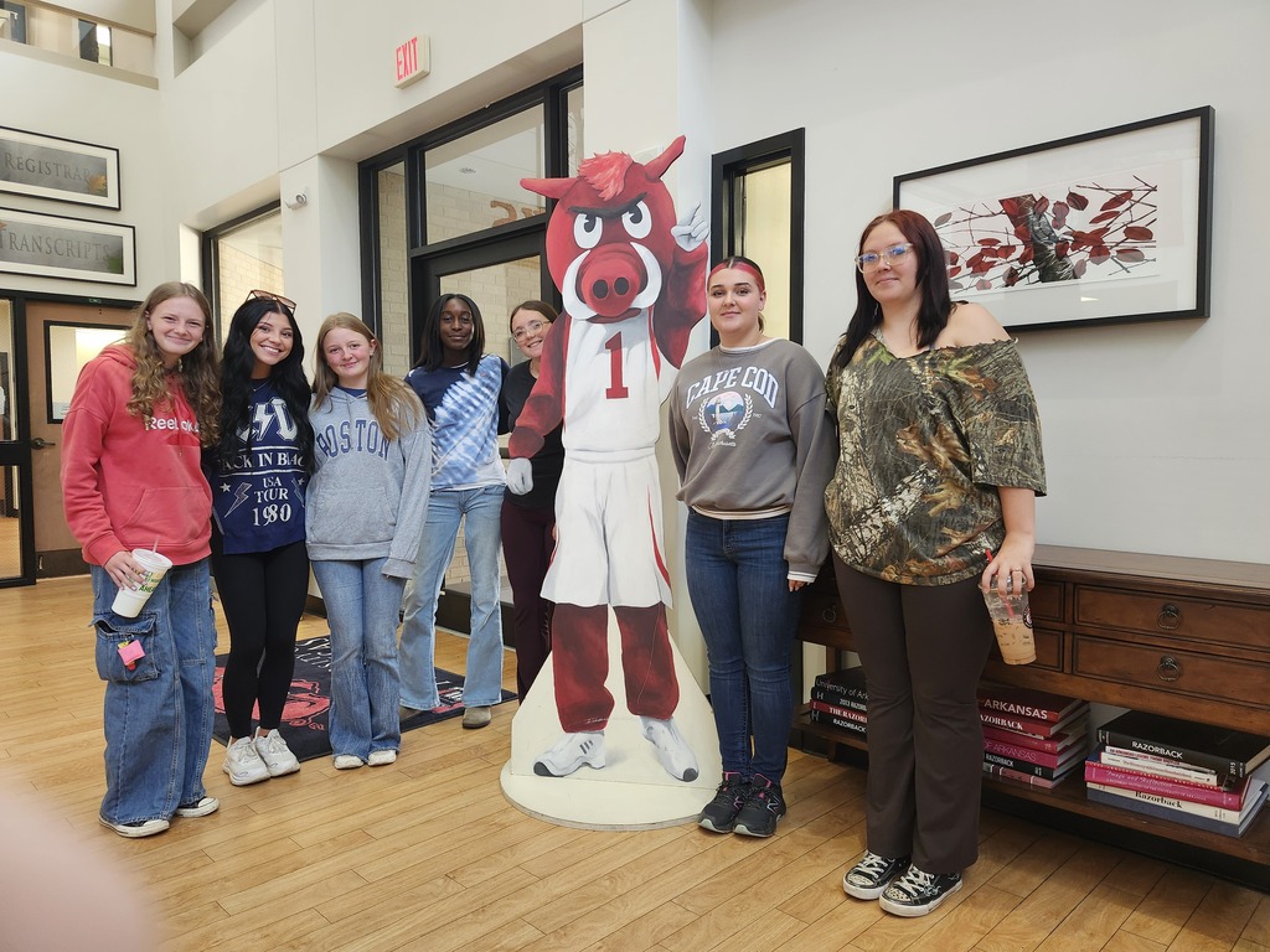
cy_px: 476
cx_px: 635
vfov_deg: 58.9
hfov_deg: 73.9
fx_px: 844
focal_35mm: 23
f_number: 1.8
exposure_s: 1/120
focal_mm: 5.54
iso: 320
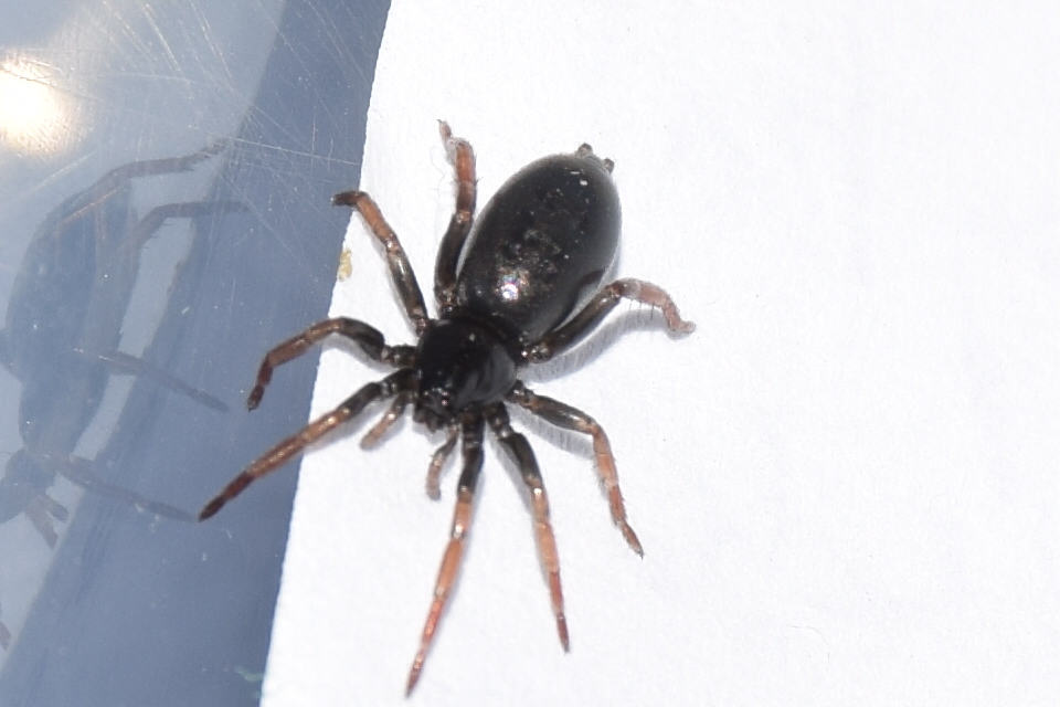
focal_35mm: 210
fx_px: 6183
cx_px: 530
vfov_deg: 6.5
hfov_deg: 9.8
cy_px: 354
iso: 100
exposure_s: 1/160
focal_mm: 140
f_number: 11
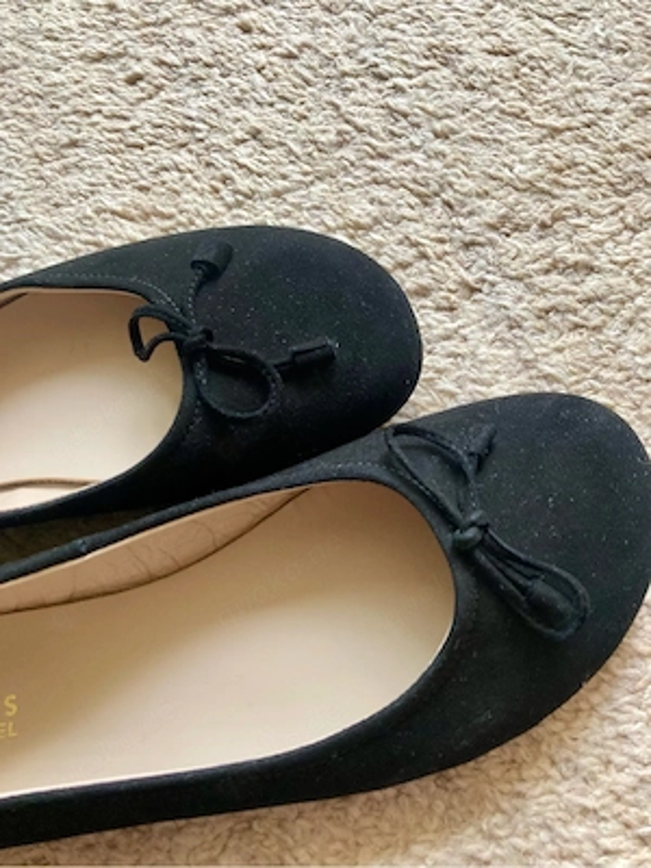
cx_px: 326
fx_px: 702
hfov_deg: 49.7
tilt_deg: -68.6
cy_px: 434
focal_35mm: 28
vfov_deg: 63.4
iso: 80
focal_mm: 3.99
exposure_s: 1/60
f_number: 1.8
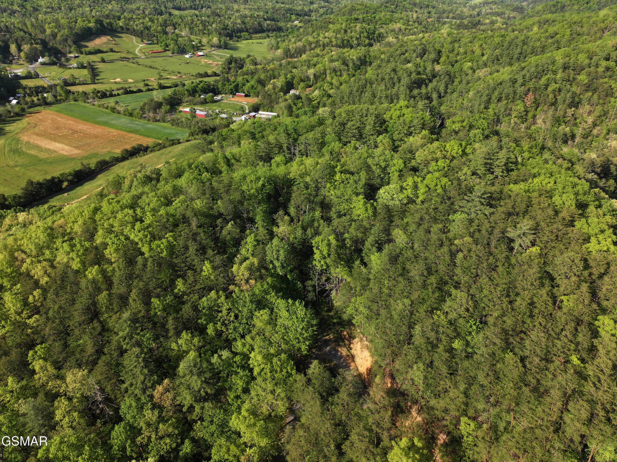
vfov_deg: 56.8
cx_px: 308
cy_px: 231
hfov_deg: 71.6
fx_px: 428
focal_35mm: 24
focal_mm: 12.29
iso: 100
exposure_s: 1/1000
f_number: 2.8
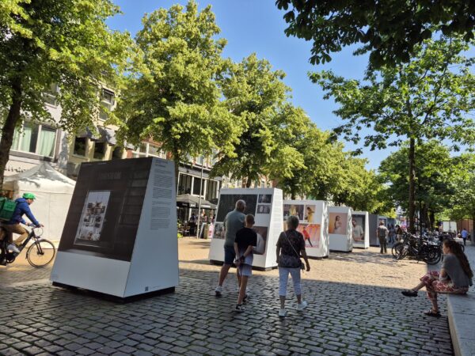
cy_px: 178
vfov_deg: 58.9
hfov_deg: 73.9
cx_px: 238
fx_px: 316
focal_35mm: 23
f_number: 1.8
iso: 25
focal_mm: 5.4
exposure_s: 1/1092
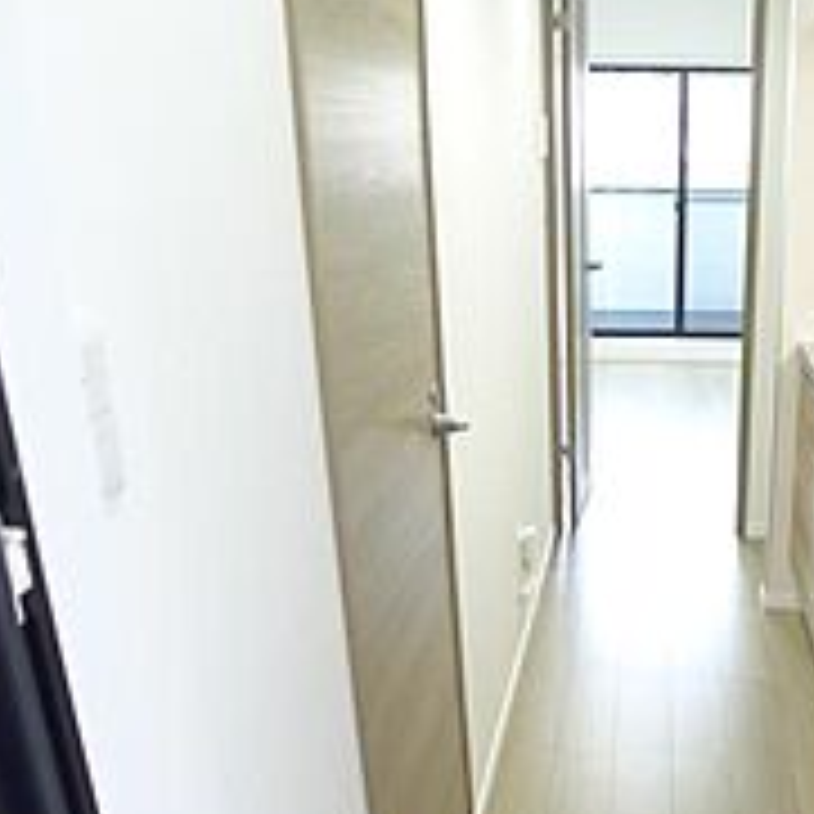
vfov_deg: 30.2
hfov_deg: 30.8
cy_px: 738
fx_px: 1437
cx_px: 657
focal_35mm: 54
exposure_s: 1/13
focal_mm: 5.1
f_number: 2
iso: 80
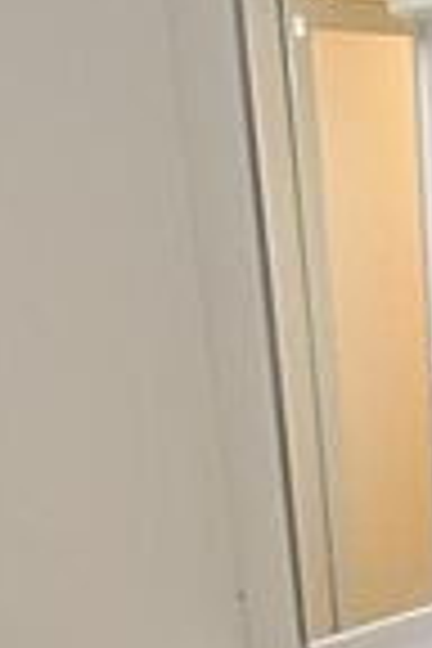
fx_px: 900
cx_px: 556
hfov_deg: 23.9
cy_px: 554
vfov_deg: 37.6
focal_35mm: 50
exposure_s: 1/30
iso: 200
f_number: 3.5
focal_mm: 10
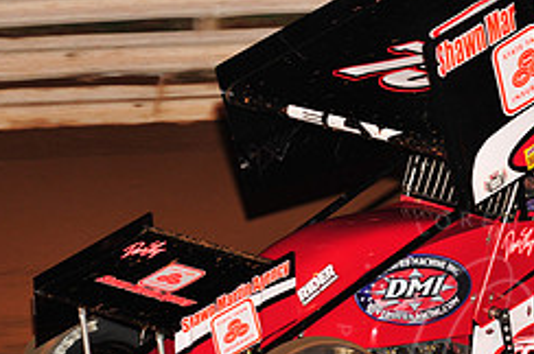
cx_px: 466
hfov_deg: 6.9
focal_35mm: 297
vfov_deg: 4.6
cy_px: 142
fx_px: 4400
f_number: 6.3
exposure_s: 1/320
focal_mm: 125
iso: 800
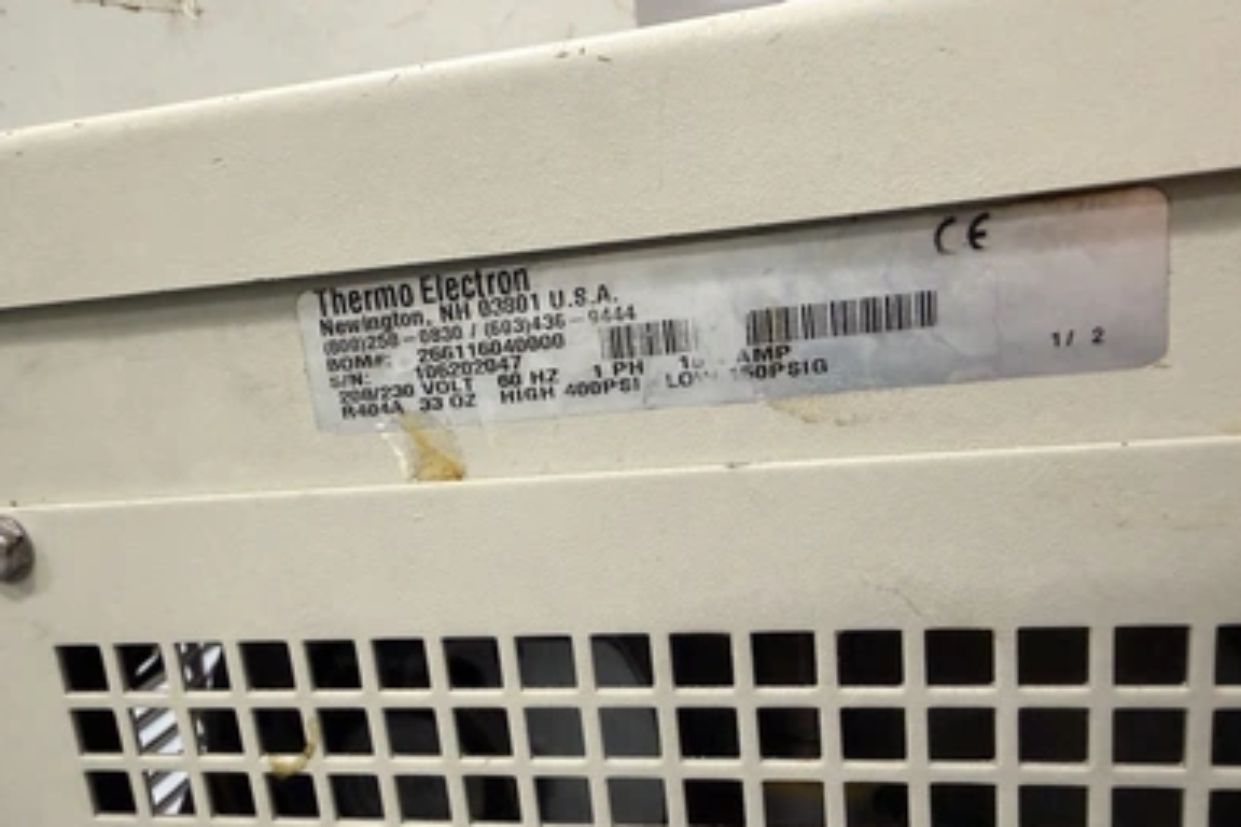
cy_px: 468
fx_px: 896
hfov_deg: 69.4
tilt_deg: -11.8
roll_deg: +4.9
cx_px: 617
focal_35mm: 26
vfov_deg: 49.4
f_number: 2.2
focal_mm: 2.22
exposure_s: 1/60
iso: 400
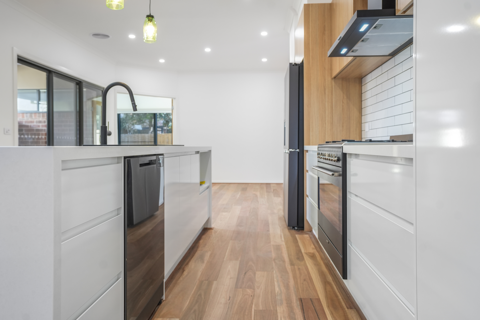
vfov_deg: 47.9
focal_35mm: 27
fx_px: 360
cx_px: 240
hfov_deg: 67.4
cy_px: 160
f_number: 4.5
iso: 1000
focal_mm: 27
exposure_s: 1/50
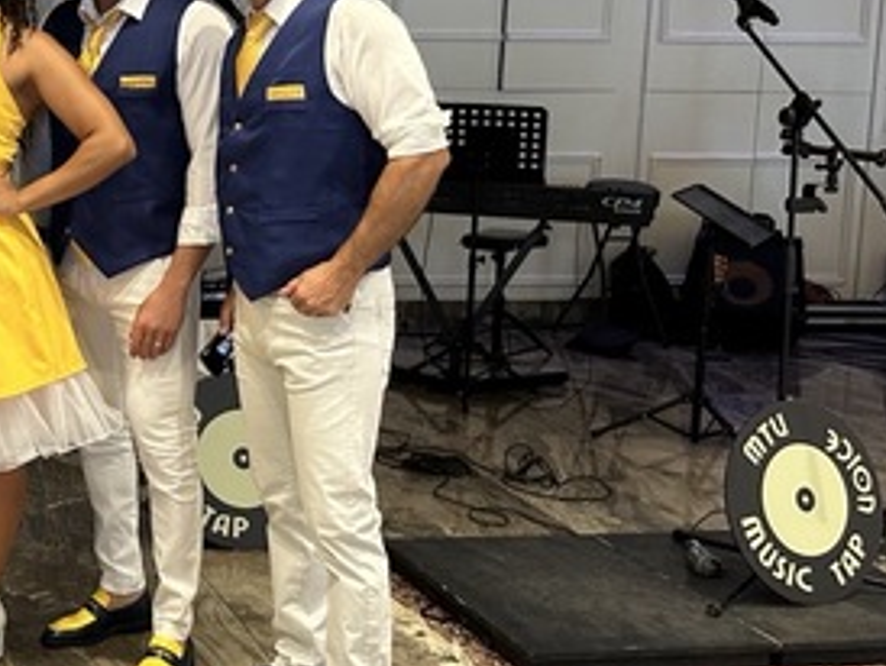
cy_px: 246
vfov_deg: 23.3
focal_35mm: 63
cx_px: -61
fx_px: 1614
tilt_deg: -7.7
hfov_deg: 28.2
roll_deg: -1.3
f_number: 1.78
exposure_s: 1/50
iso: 160
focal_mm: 6.86
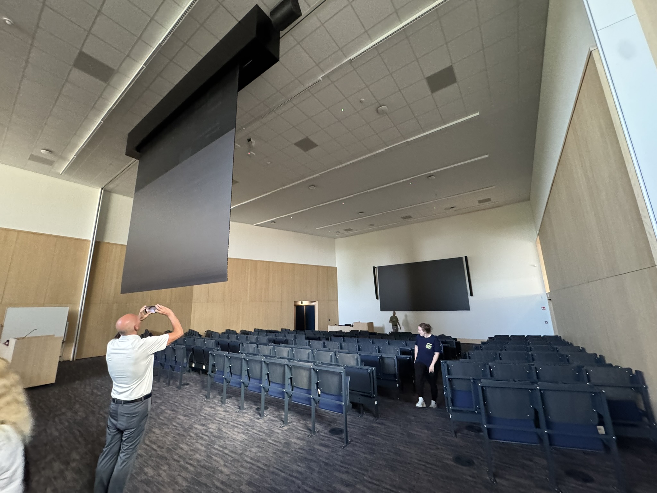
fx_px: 266
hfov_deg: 102.1
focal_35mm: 14
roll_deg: +1.2
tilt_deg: +13.4
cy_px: 246
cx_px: 328
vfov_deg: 85.7
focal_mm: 2.22
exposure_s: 1/60
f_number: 2.2
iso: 1000
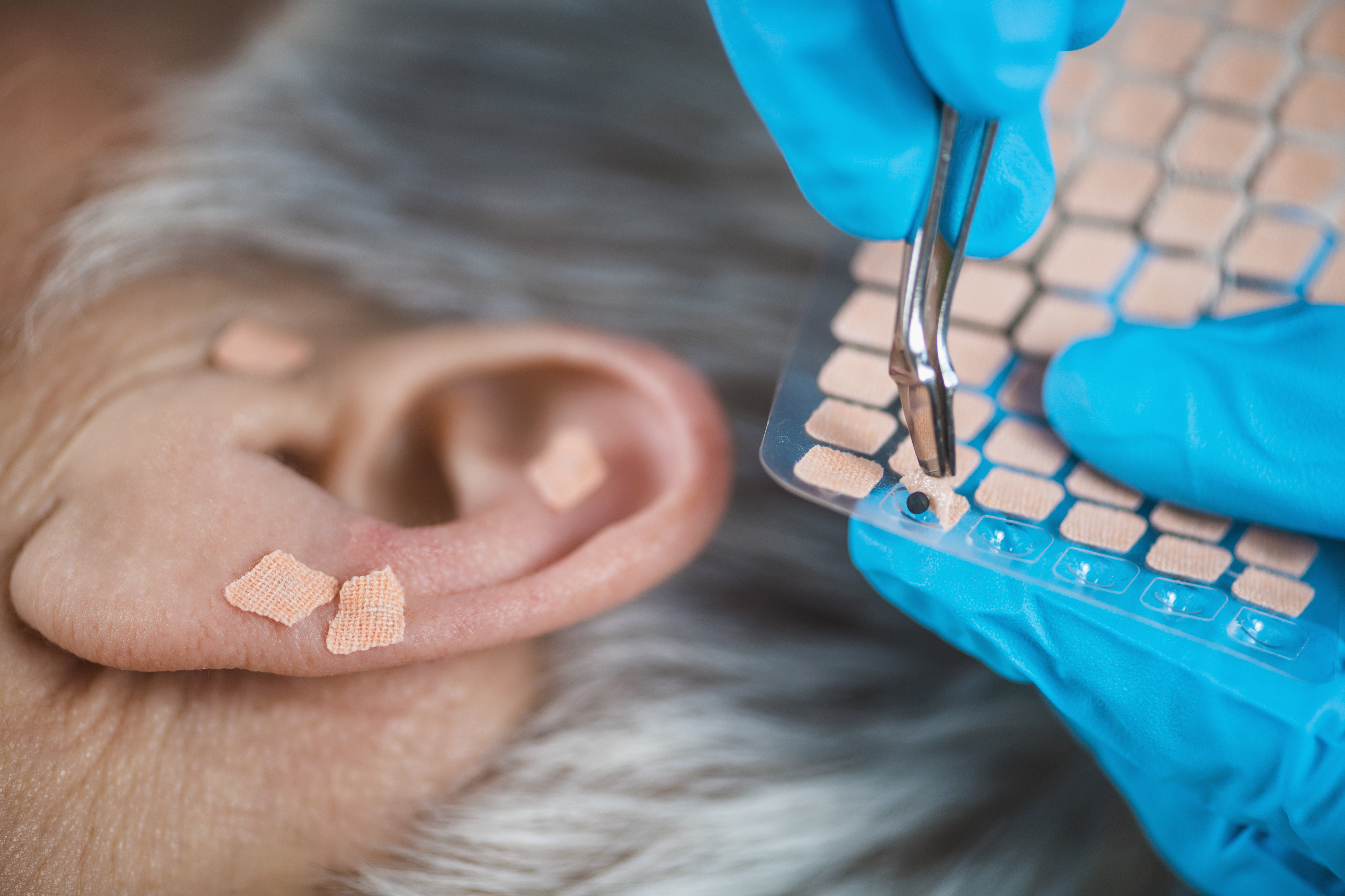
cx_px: 672
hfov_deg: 19.5
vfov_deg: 13.0
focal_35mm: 105
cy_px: 448
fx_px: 3923
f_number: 3.2
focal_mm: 105
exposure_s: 1/160
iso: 64
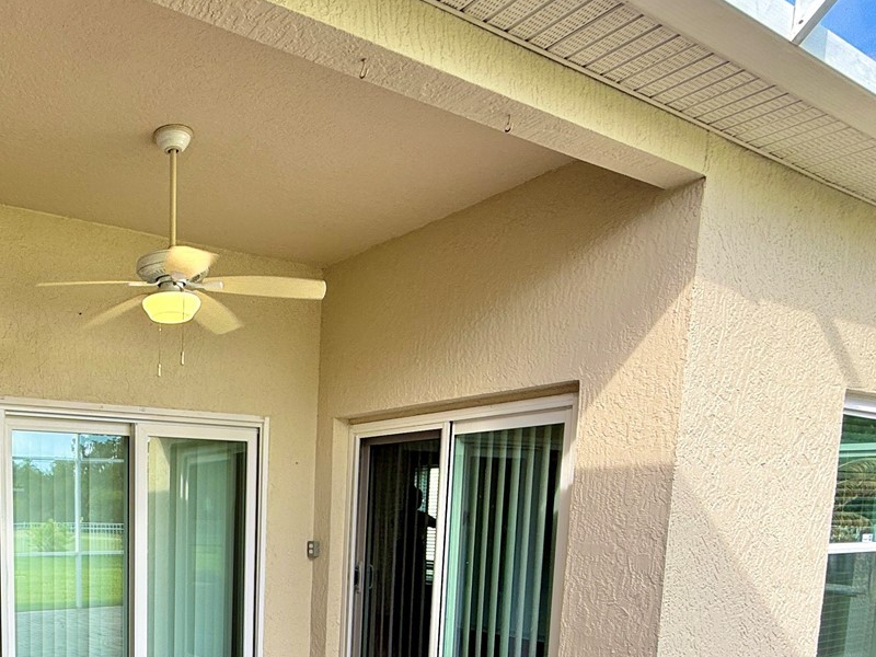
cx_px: 105
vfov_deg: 45.6
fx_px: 709
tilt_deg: -5.3
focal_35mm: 28
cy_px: 577
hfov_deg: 55.9
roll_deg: -1.0
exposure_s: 1/115
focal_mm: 2.22
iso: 50
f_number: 2.2
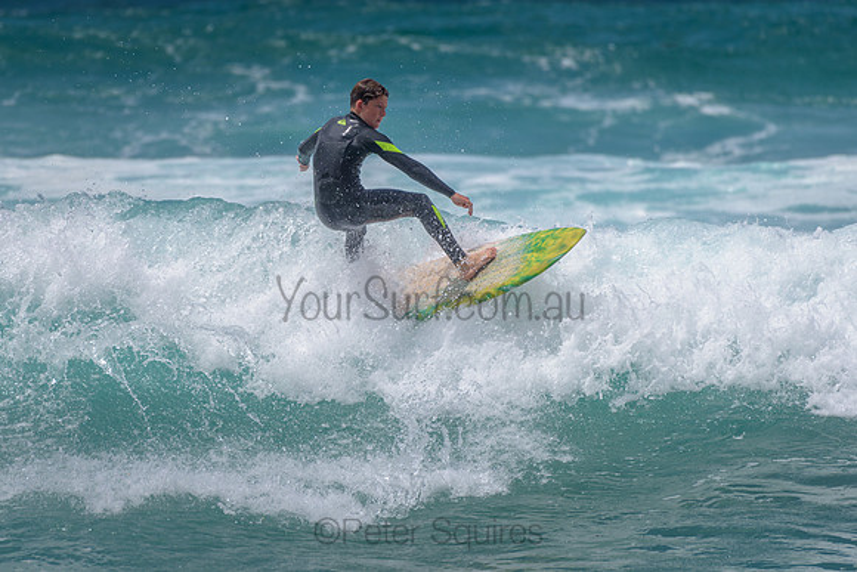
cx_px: 331
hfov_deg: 3.4
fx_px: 14626
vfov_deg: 2.2
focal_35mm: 614
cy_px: 272
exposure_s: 1/2000
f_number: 5.6
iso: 80
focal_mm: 500
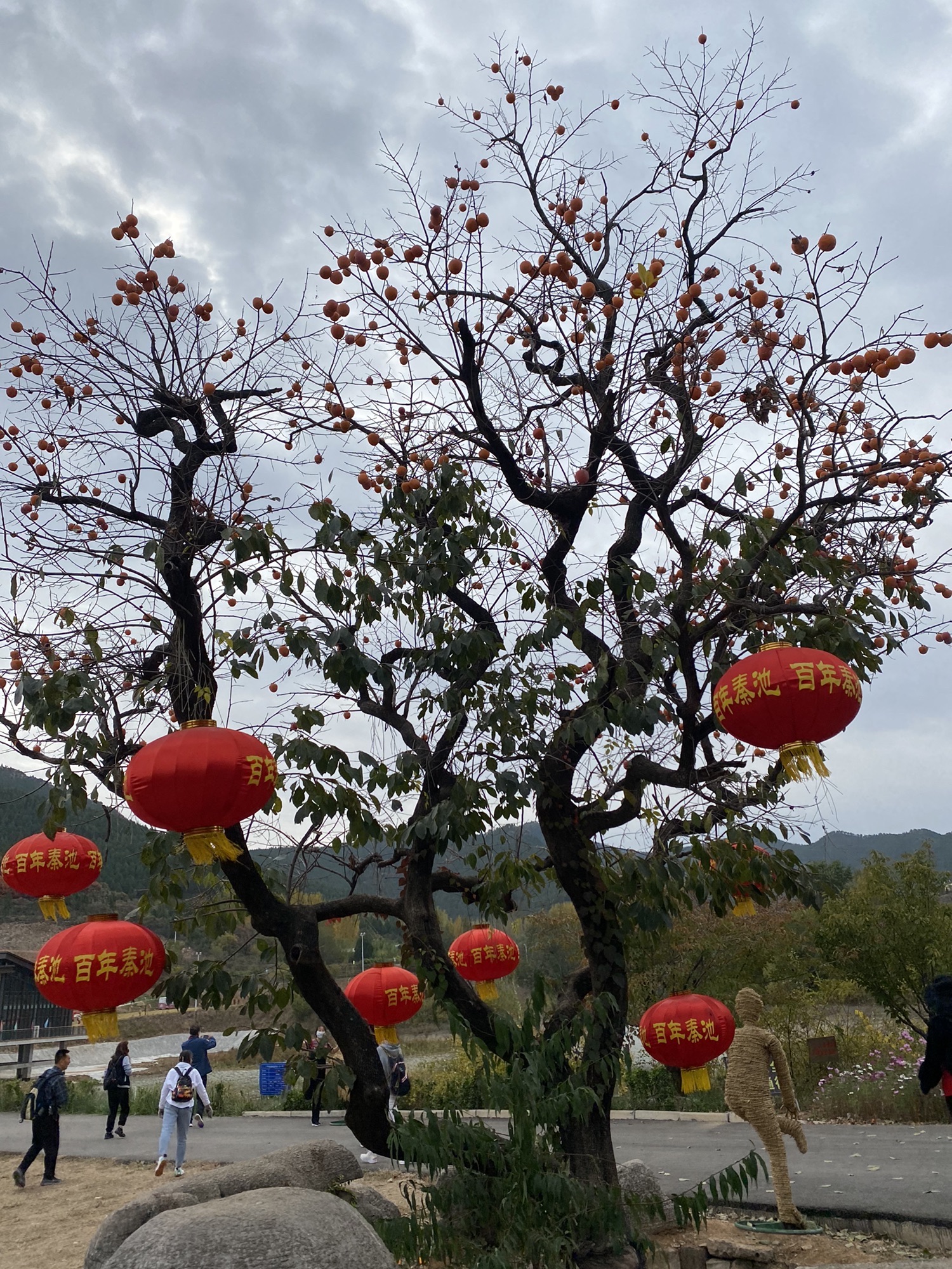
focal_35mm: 26
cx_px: 476
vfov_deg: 67.3
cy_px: 634
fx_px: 953
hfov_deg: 53.1
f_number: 1.8
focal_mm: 4.25
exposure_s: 1/4444
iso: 32
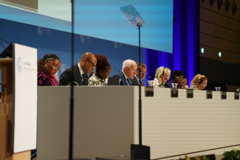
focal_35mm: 134
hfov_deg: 15.3
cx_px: 120
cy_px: 80
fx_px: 894
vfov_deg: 10.3
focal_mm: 134
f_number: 2.8
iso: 400
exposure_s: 1/160
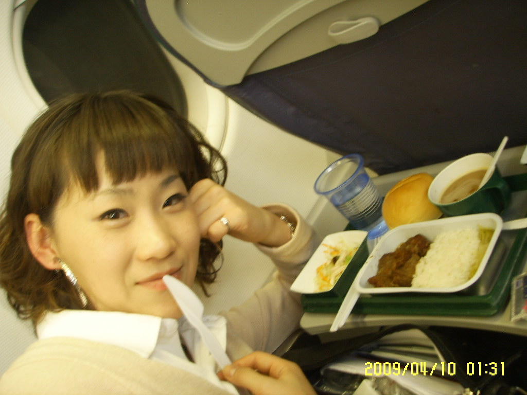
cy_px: 198
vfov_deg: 36.8
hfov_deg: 47.9
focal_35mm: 39
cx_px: 264
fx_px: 594
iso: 63
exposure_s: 1/2
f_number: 3.5
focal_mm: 6.6
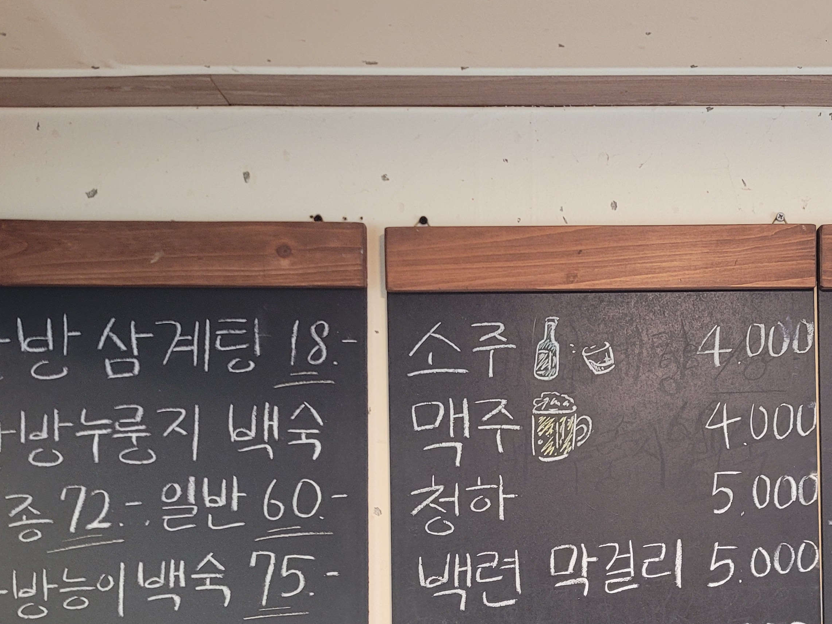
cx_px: 590
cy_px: 515
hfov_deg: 40.4
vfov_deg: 30.6
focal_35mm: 46
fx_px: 1106
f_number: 1.8
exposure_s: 1/60
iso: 200
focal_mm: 5.4
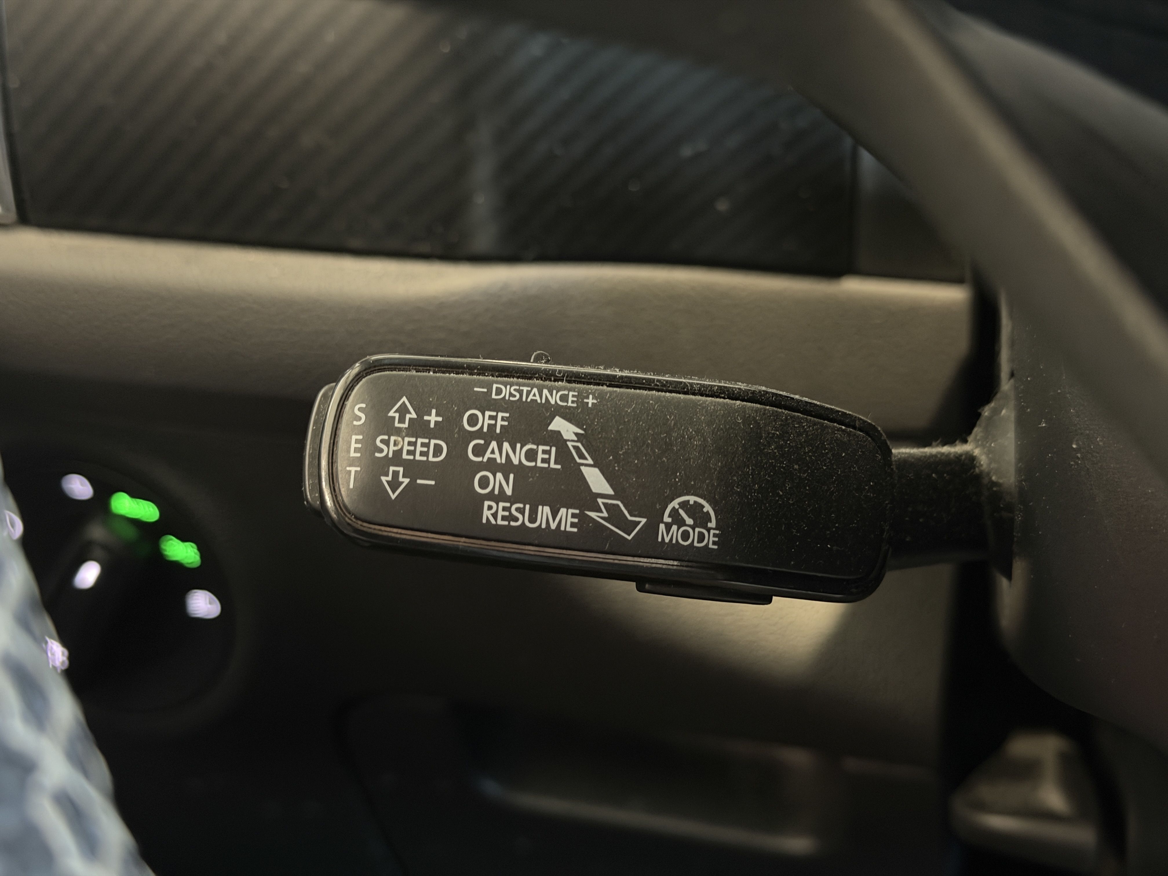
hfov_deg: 39.7
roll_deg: +0.0
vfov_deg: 30.3
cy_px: 438
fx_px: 1620
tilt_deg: -18.8
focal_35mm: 48
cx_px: 584
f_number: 1.78
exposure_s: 1/17
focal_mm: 6.76
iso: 1000
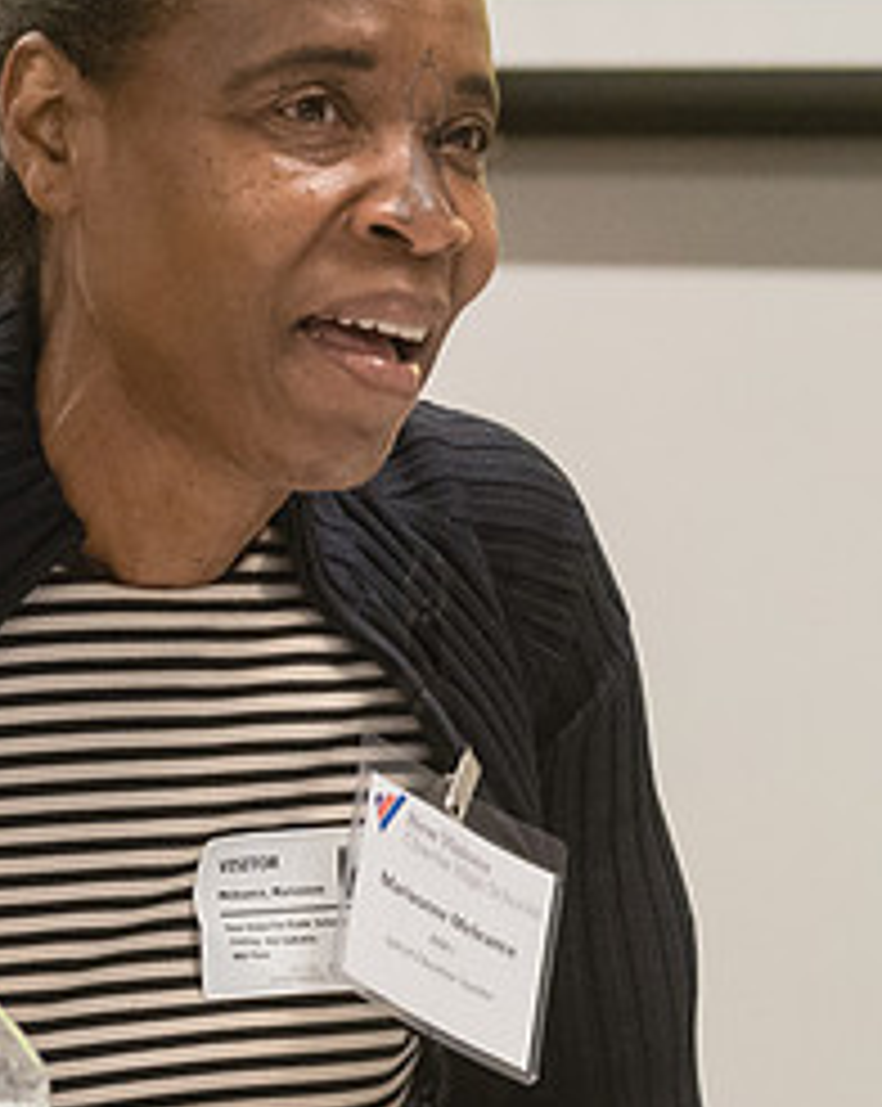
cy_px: 579
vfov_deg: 6.4
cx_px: 435
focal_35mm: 305
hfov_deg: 5.1
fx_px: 9977
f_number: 4.5
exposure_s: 1/250
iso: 2500
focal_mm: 92
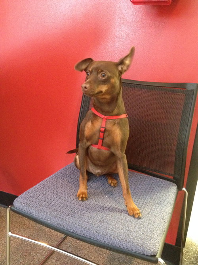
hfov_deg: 40.7
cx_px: 99
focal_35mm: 35
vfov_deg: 52.6
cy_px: 132
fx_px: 267
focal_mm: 4.28
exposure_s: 1/15
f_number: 2.4
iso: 640
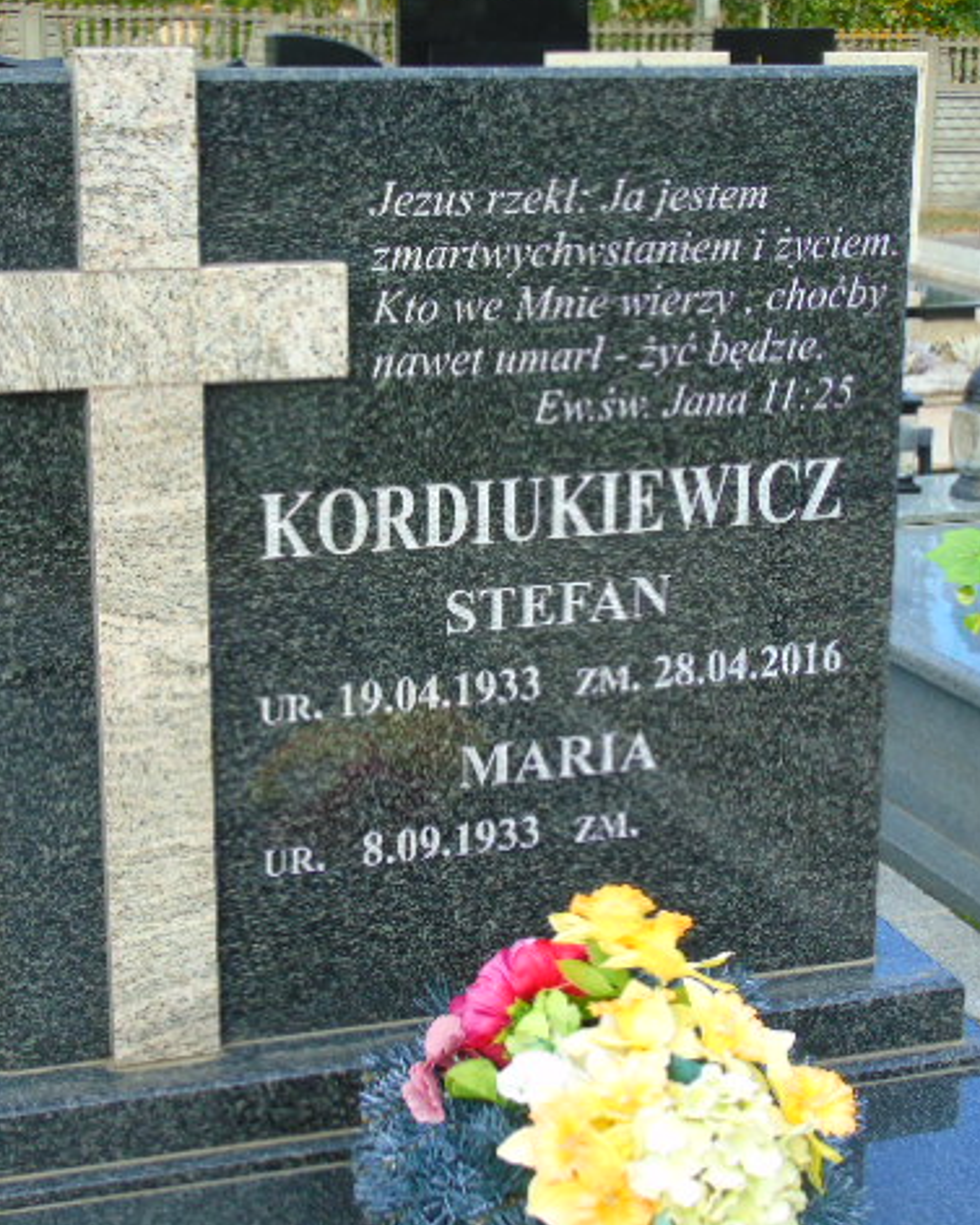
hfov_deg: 25.0
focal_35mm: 61
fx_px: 2211
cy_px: 603
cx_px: 455
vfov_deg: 31.0
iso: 80
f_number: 4.1
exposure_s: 1/125
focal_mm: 8.2
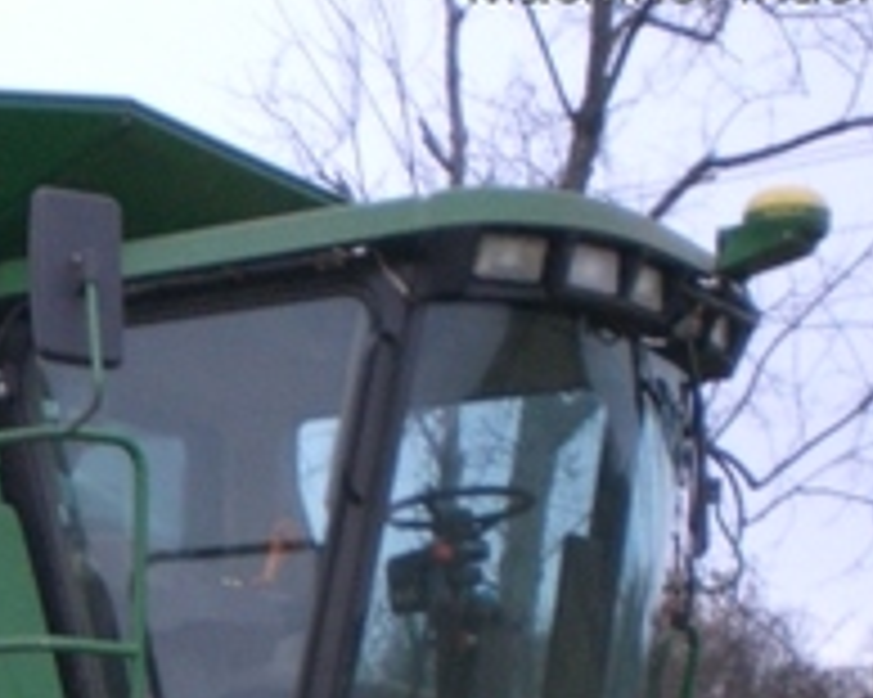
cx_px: -225
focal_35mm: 104
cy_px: 833
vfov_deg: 14.3
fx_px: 2686
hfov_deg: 17.4
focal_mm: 6.3
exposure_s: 1/60
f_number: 3.1
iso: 200
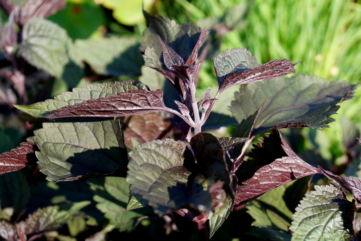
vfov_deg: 16.0
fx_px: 857
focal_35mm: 86
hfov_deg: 23.8
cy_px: 123
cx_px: 186
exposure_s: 1/125
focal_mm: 55
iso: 100
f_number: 6.3
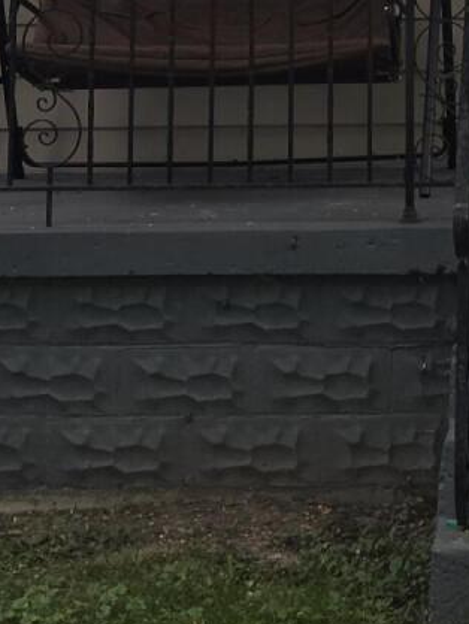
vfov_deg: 16.8
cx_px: 533
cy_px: -191
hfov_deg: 13.2
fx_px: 1985
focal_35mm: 110
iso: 20
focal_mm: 6.3
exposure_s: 1/60
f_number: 1.7
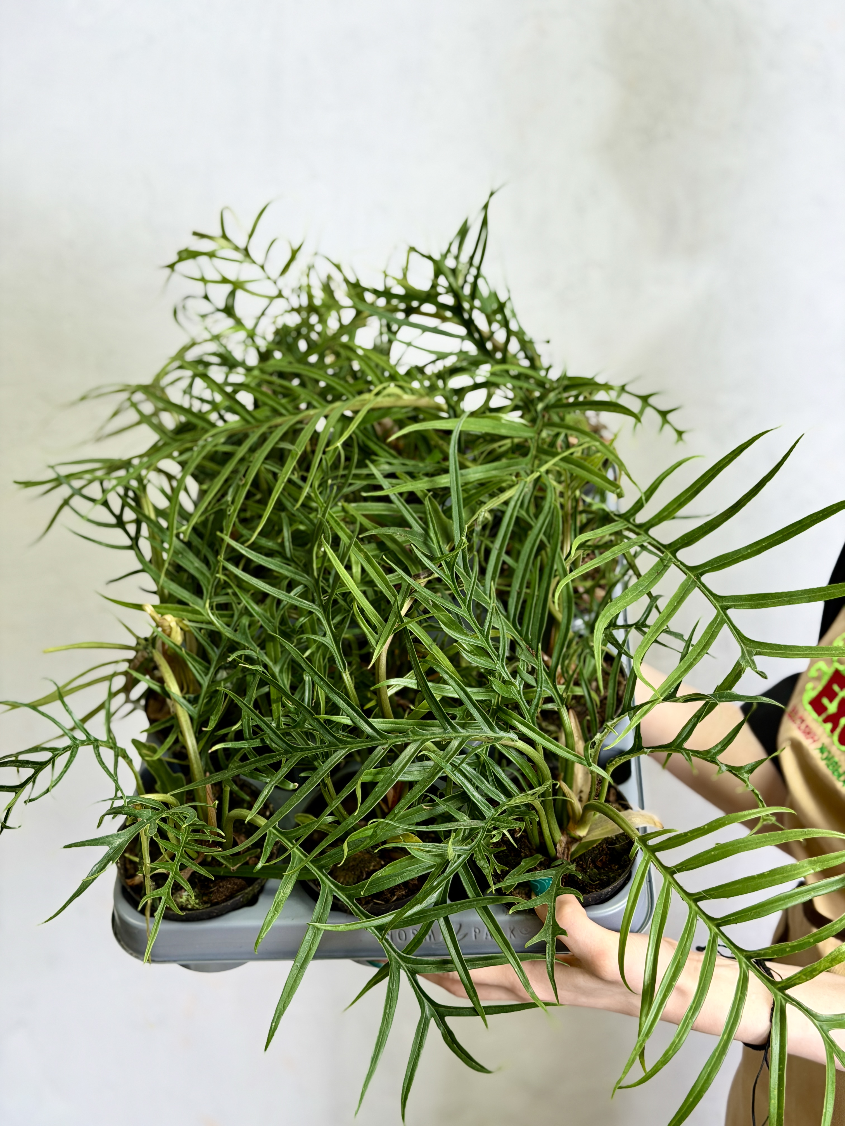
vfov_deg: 39.7
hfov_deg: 30.3
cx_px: 422
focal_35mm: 48
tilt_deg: -11.5
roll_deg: -0.8
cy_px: 563
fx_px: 1562
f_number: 1.78
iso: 80
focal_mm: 6.76
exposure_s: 1/121
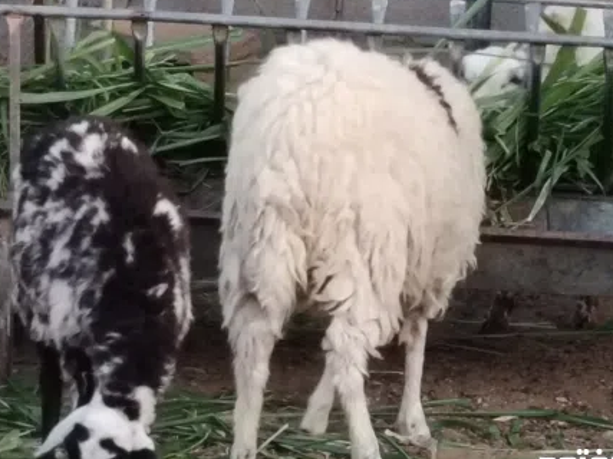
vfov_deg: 4.1
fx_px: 6373
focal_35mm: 360
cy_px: 237
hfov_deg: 5.5
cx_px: 317
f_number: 1.75
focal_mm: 5.25
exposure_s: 1/100
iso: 170
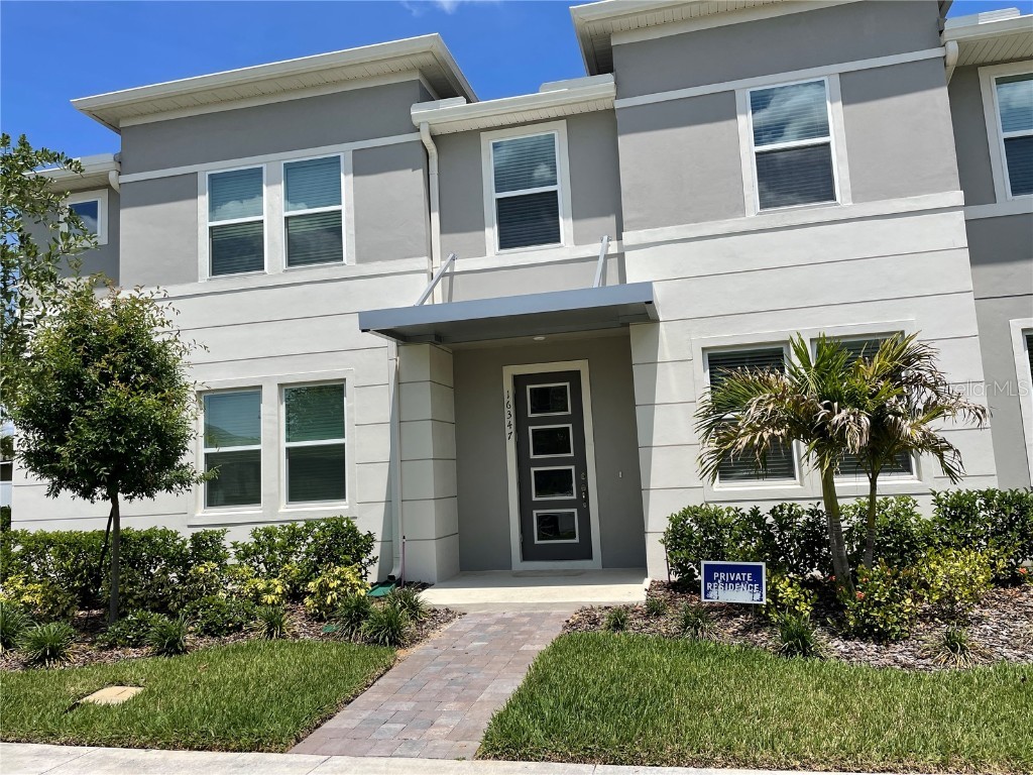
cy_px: 388
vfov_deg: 53.1
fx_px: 776
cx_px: 516
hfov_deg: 67.3
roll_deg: +2.8
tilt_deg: +8.0
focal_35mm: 26
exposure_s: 1/5291
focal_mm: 4.2
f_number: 1.6
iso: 32
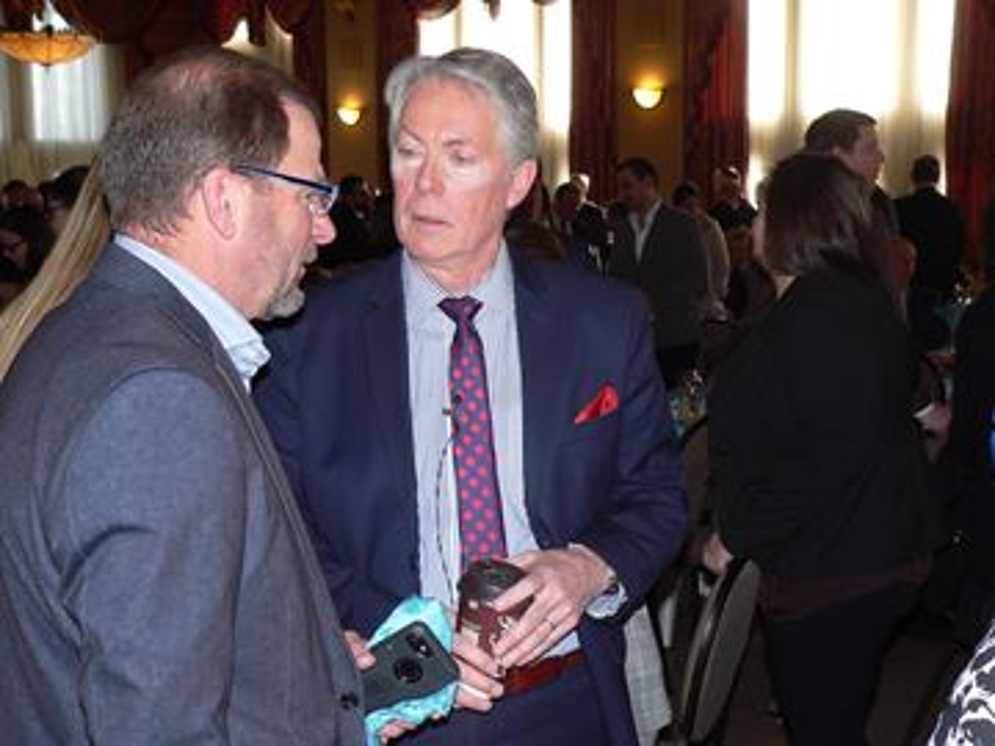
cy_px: 373
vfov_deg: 23.3
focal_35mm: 63
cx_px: 498
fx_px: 1811
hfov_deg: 30.7
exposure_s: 1/50
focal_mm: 10.5
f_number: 2.8
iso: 150
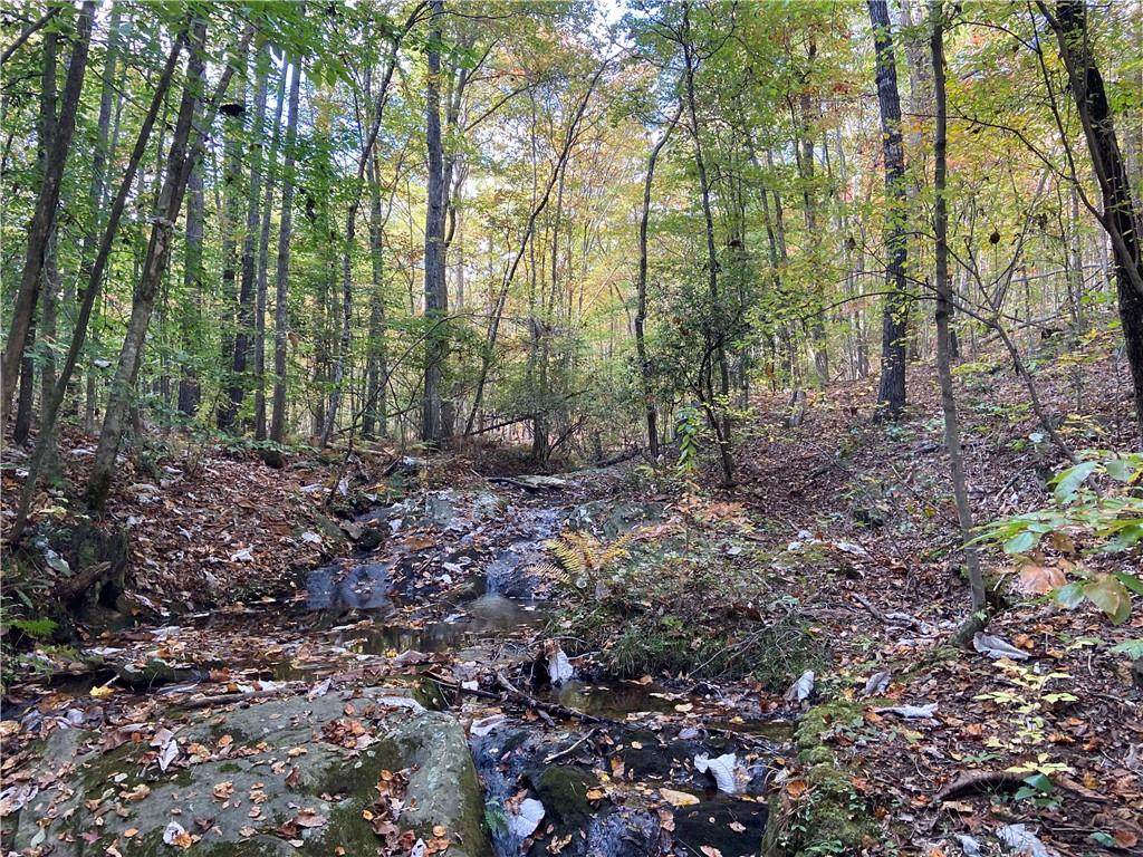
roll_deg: +0.1
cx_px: 572
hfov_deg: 67.3
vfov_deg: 53.1
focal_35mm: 26
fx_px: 859
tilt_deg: +4.8
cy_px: 428
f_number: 1.8
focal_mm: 4.25
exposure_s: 1/105
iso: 125
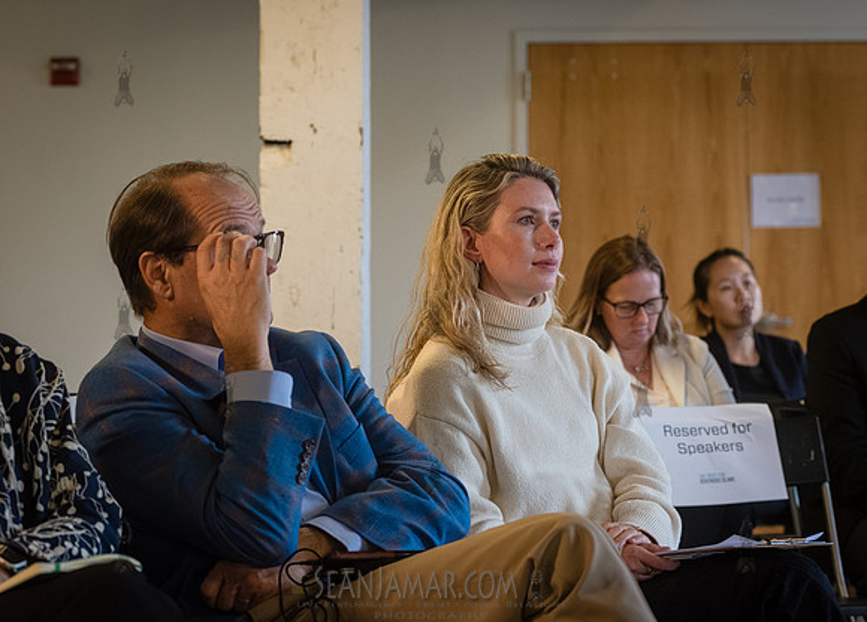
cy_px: 303
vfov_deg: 12.8
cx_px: 478
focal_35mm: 112
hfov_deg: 17.8
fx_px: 2767
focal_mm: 100
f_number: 5.6
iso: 4000
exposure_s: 1/250
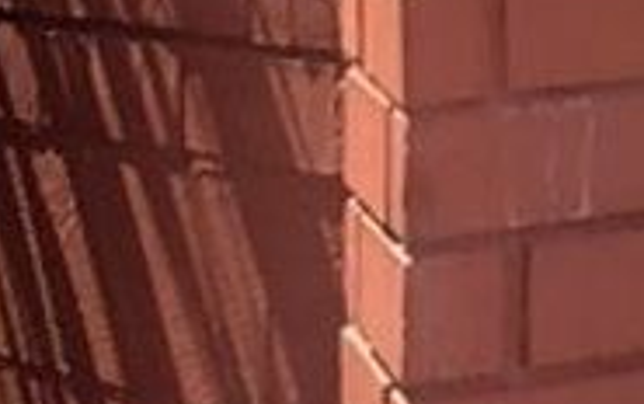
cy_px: -1290
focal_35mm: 203
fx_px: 3566
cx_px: 1511
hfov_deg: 9.3
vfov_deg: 5.5
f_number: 2.4
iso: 50
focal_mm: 4.3
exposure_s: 1/1013
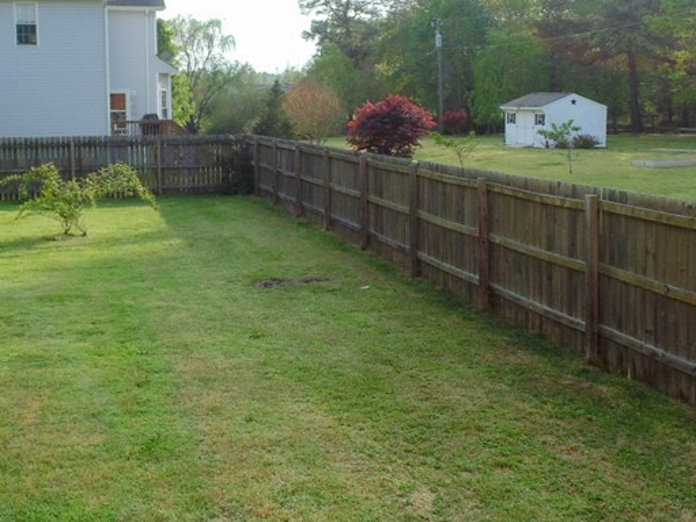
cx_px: 269
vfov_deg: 32.6
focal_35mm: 44
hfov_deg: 42.7
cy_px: 174
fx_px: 885
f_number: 3.1
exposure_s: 1/640
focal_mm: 4
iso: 80
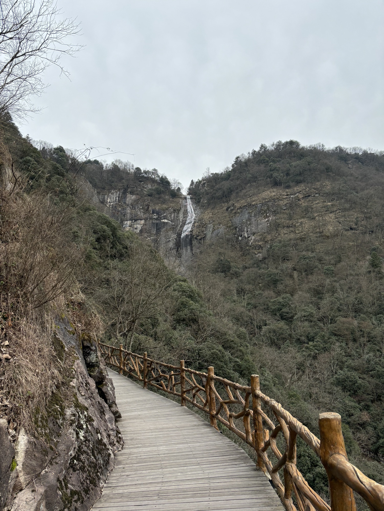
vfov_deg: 67.3
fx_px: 384
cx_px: 192
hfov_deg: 53.1
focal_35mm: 26
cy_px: 256
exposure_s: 1/1477
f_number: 1.6
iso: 50
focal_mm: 5.96
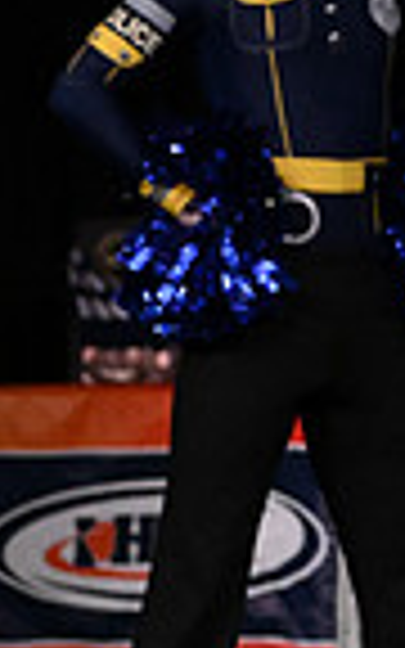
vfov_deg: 4.1
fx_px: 9007
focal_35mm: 510
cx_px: 1228
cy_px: 238
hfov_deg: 2.5
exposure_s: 1/1000
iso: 6400
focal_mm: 83
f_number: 4
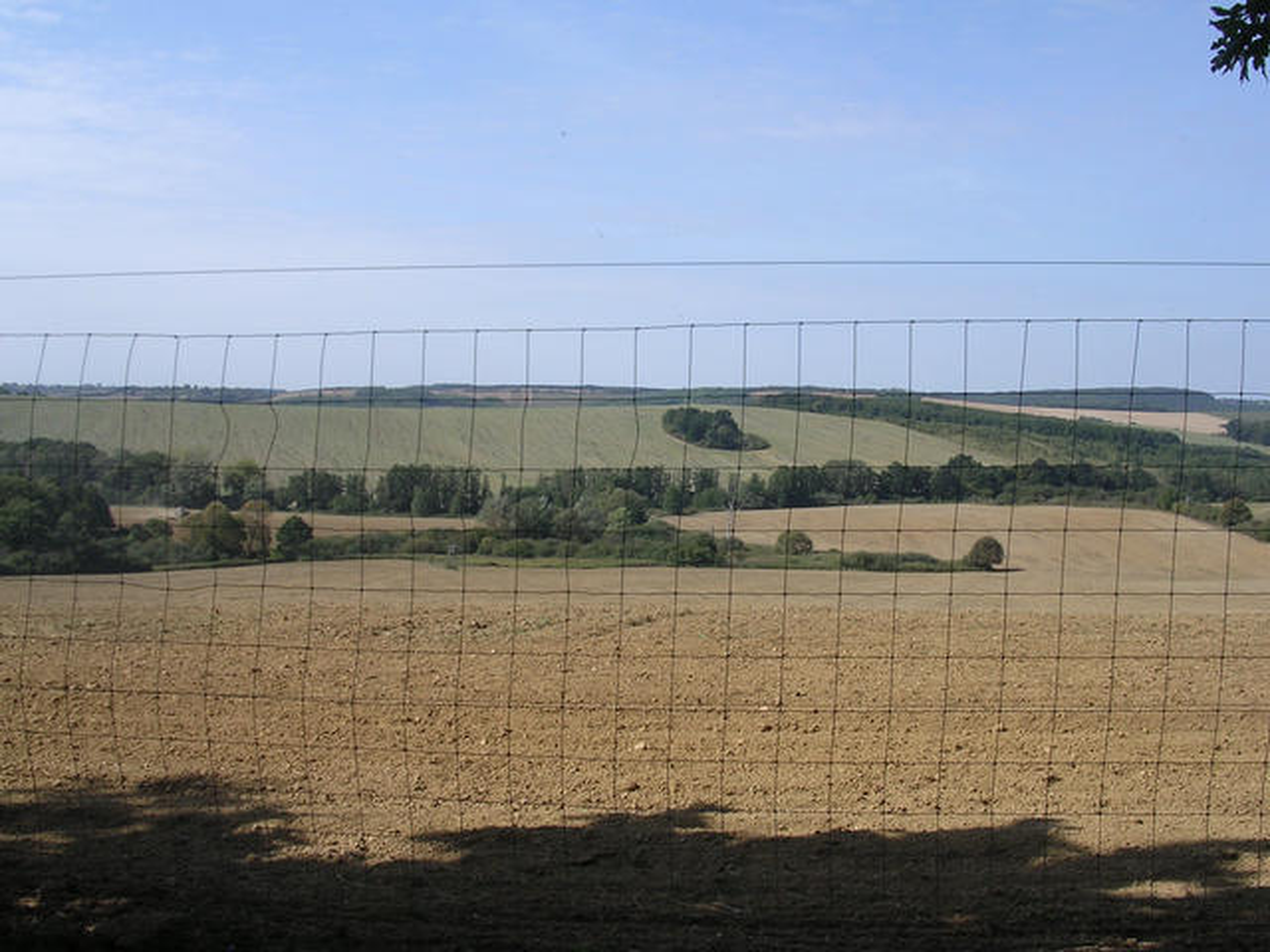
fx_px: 1394
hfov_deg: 49.0
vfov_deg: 37.7
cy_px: 476
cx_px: 635
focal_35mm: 38
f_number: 5.6
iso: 100
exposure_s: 1/295
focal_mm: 5.8
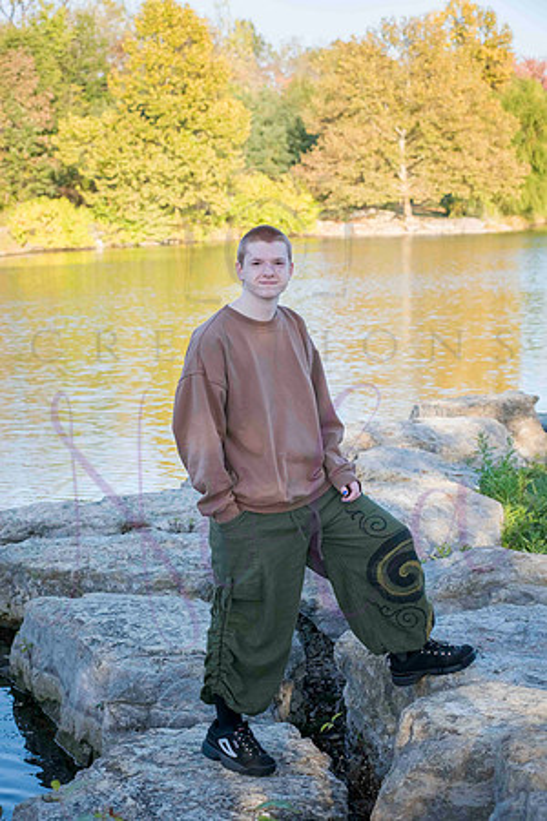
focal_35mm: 80
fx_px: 1823
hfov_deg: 17.1
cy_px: 410
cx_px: 274
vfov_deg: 25.4
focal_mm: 80
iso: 400
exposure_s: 1/400
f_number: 7.1
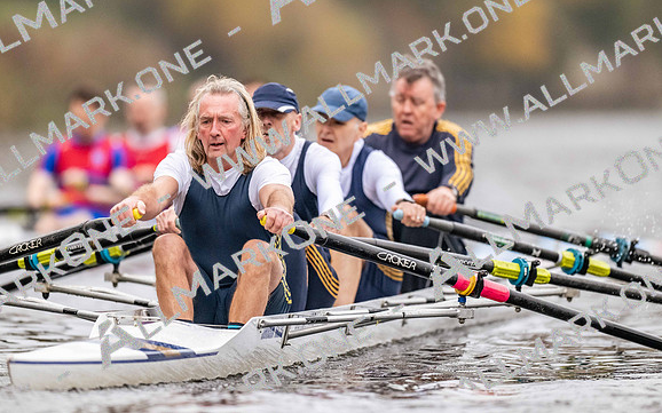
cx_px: 331
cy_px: 193
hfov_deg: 3.4
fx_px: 11075
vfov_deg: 2.1
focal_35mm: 614
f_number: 4
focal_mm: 600
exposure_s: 1/2500
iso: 4500
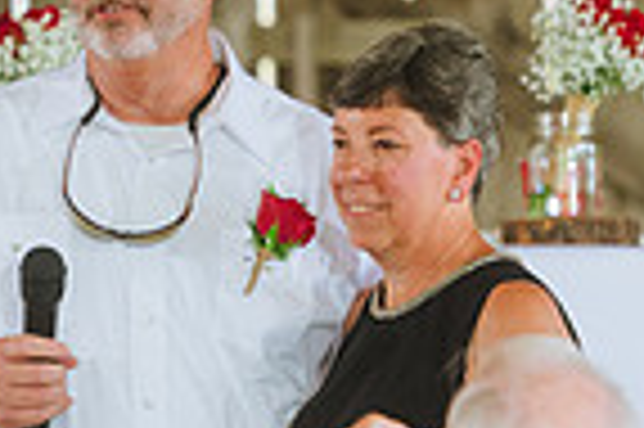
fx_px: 10167
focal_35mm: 569
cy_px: 237
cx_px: -239
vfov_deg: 2.4
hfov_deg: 3.6
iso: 500
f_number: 2.8
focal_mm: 140
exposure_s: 1/100
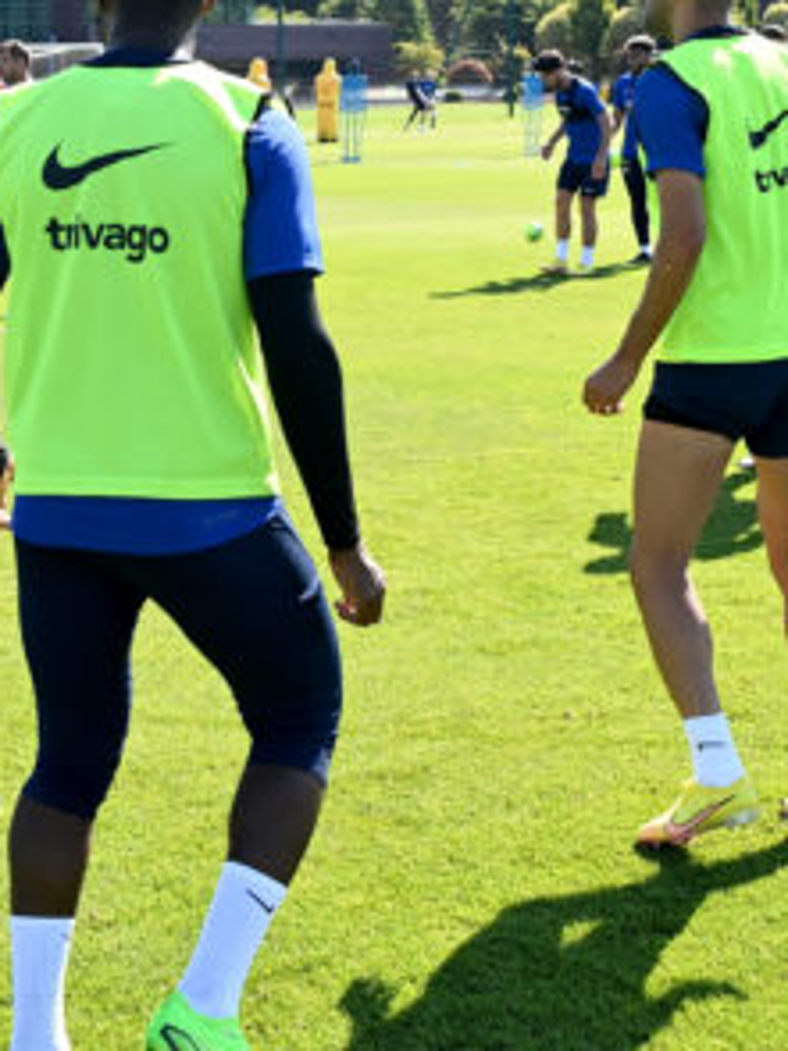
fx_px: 2005
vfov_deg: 29.1
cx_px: 128
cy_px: 317
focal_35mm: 66
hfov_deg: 21.9
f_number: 5.6
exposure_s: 1/1600
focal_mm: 27
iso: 400
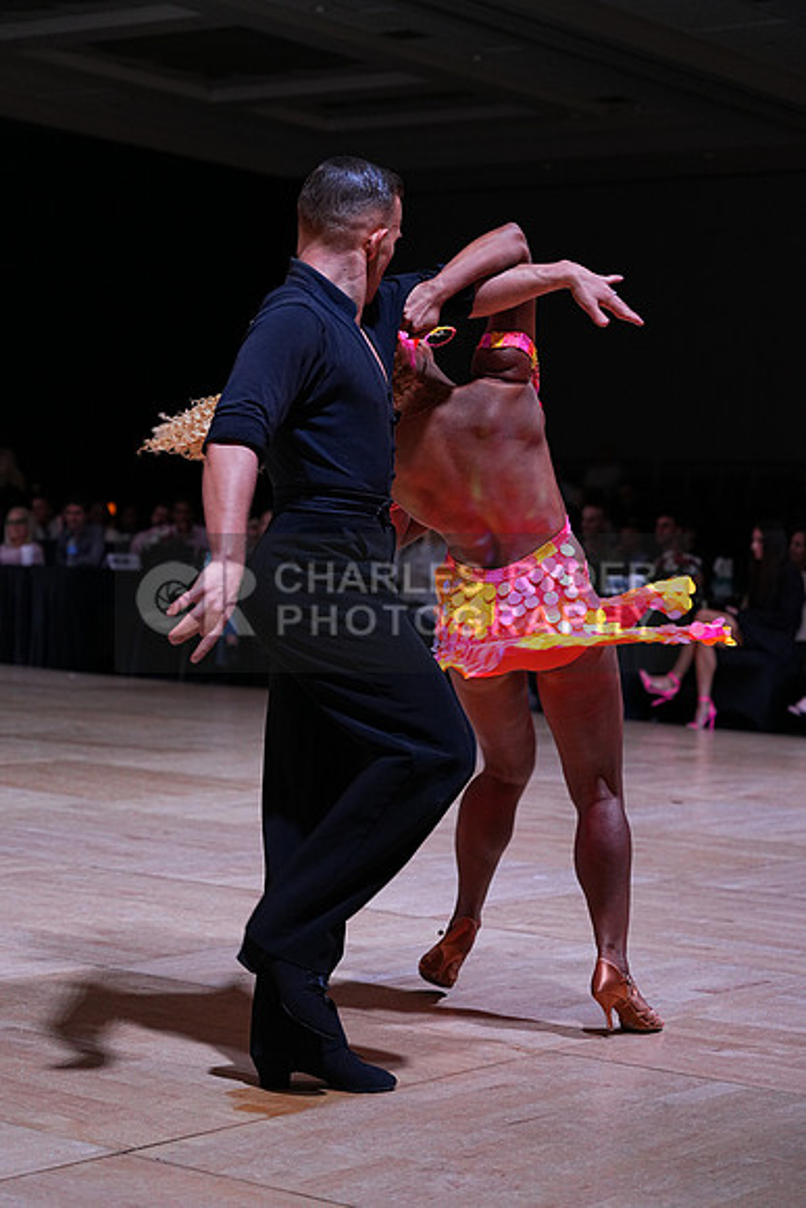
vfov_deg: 28.4
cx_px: 403
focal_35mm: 71
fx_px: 2383
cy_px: 604
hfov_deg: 19.2
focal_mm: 71
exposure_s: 1/500
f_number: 4
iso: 1600
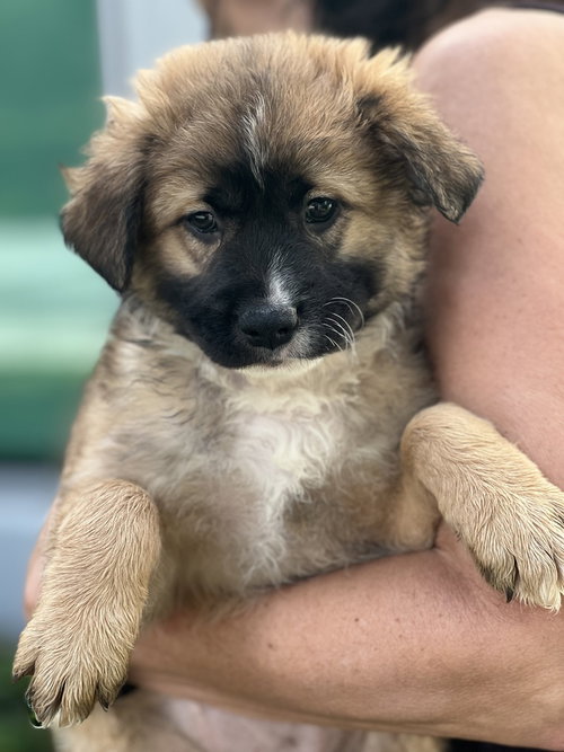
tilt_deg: -6.0
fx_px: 1673
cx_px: 282
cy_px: 376
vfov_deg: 25.3
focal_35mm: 77
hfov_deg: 19.1
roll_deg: +3.4
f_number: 2.8
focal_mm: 9
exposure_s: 1/121
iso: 50
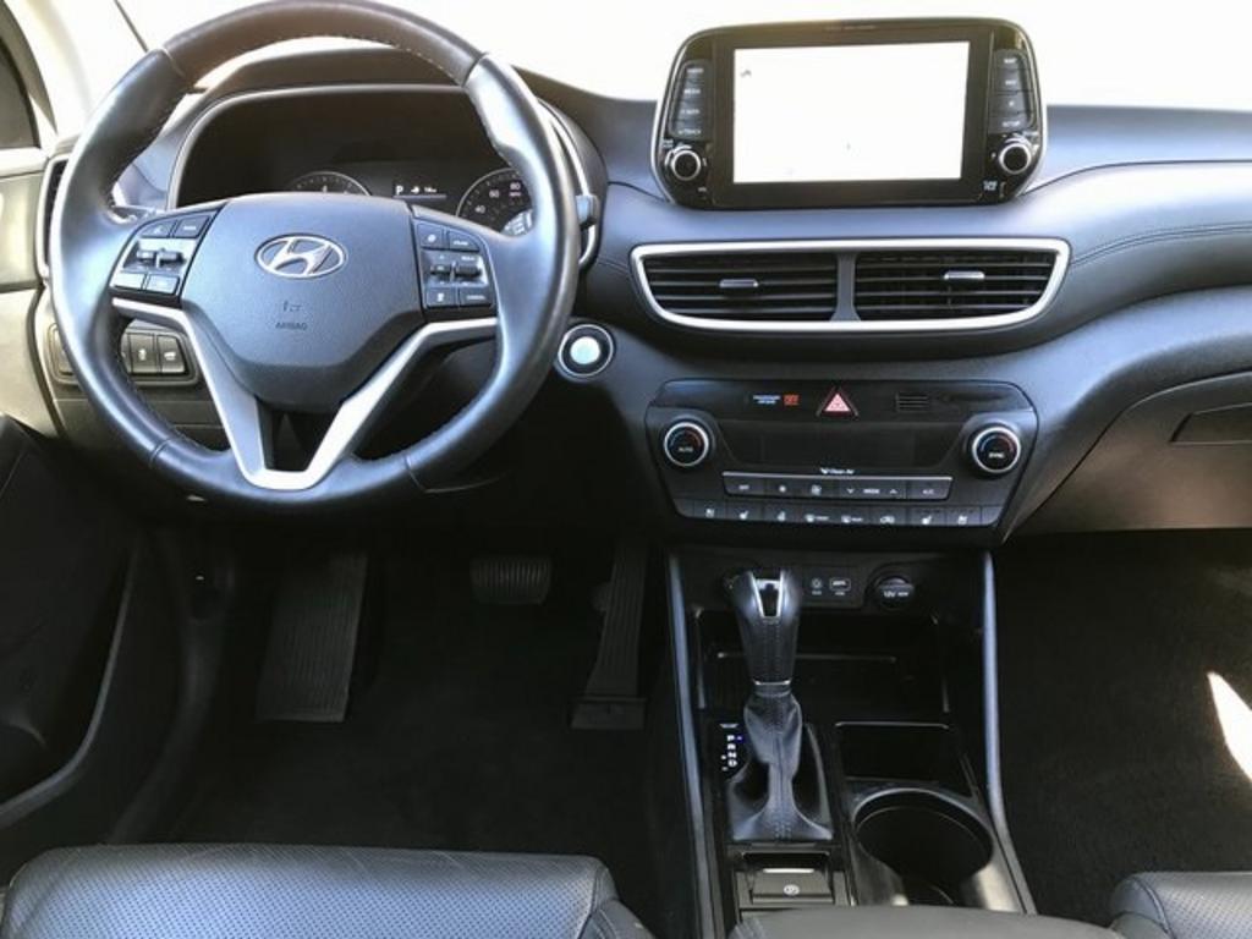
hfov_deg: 63.4
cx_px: 626
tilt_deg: -21.8
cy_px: 470
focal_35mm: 28
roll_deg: +1.1
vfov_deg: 49.7
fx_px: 1013
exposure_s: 1/20
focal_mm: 3.99
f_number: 1.8
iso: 40
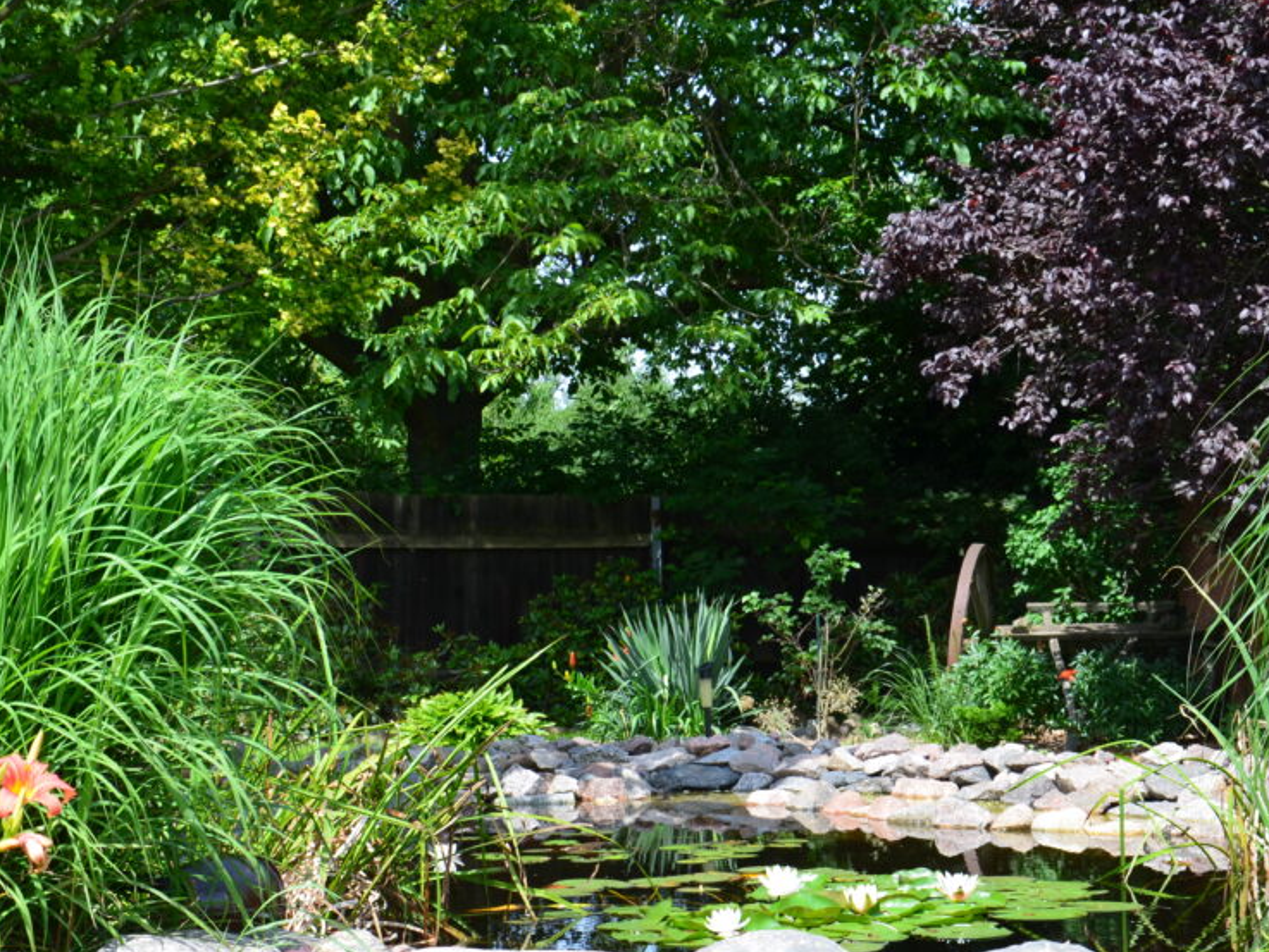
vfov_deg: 18.4
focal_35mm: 80
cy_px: 549
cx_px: 730
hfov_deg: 24.4
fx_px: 2933
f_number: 11
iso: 200
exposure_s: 1/125
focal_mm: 40
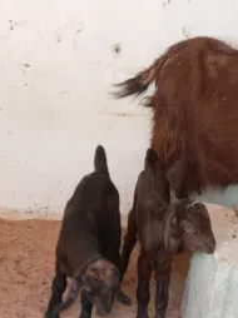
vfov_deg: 23.6
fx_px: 753
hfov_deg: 17.9
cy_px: 240
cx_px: 145
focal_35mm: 82
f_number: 1.8
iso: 132
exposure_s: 1/33.3
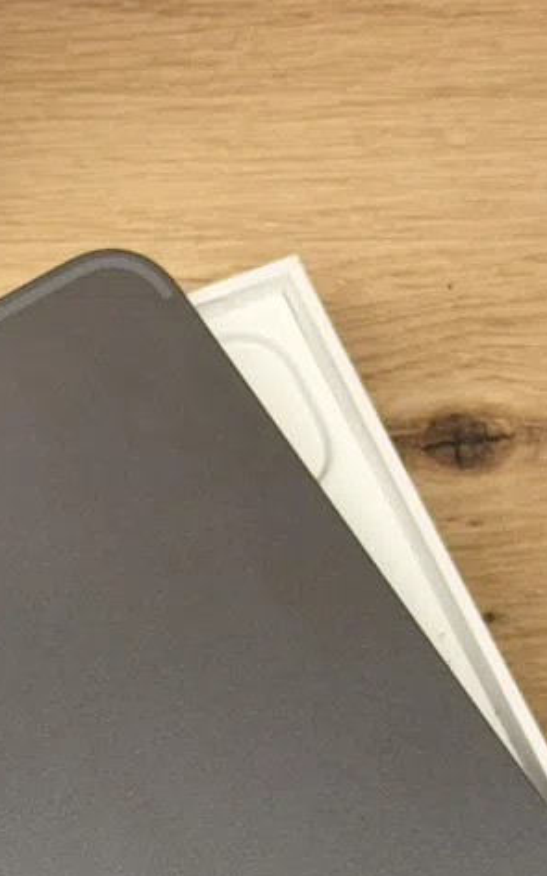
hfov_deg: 8.8
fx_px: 3506
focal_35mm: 147
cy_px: 921
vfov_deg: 14.0
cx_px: -158
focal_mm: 6.76
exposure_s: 1/50
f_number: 1.78
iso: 125
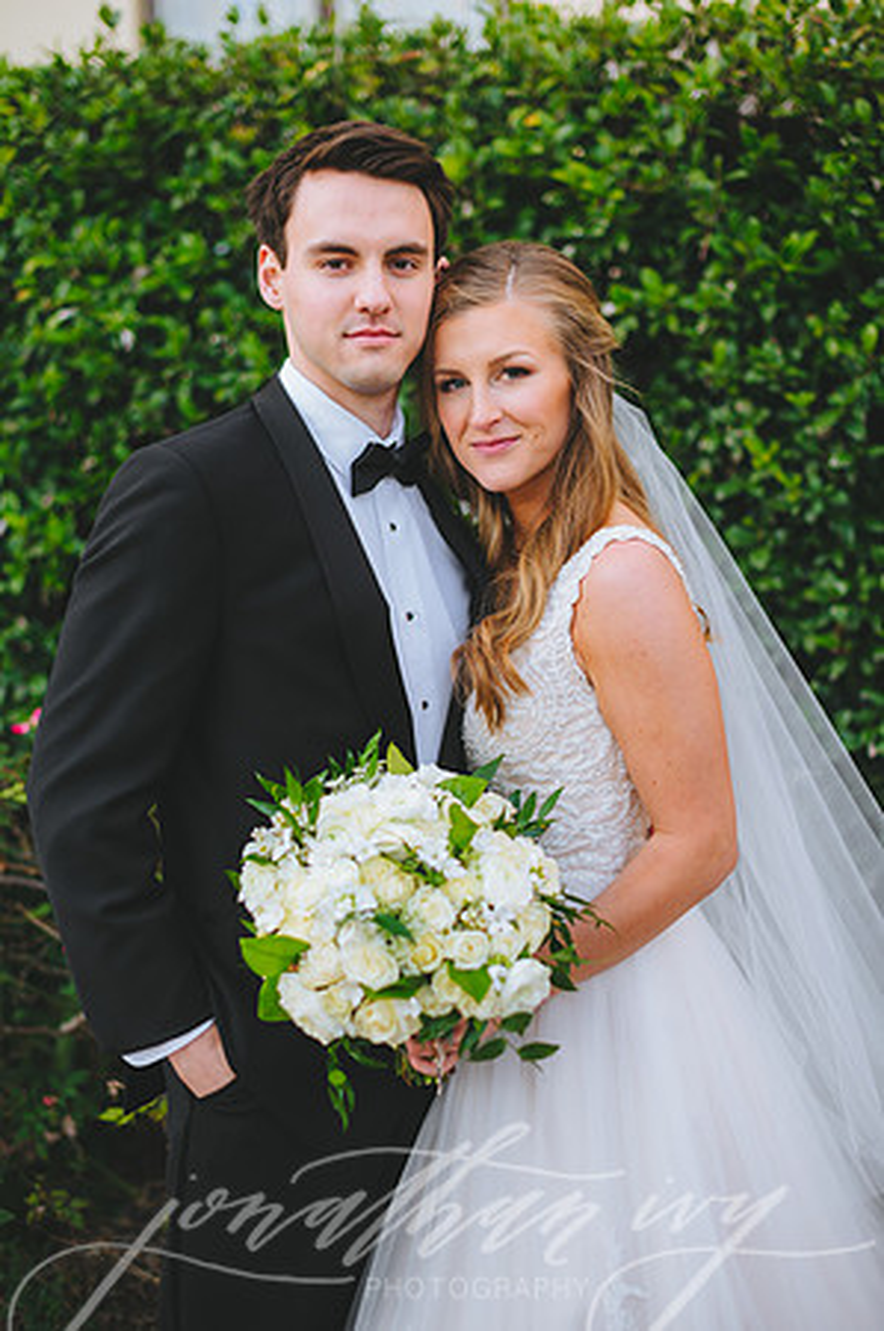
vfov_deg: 39.6
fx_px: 1846
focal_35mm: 50
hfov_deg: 26.9
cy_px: 666
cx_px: 442
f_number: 2
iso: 400
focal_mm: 50
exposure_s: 1/400
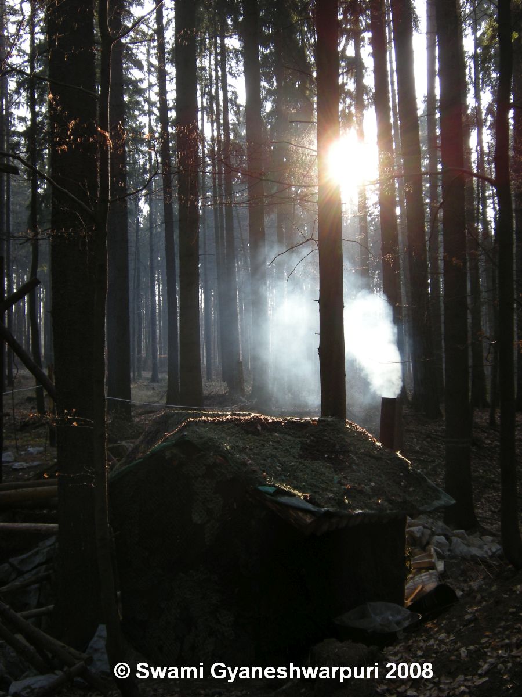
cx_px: 261
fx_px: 905
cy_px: 348
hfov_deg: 32.2
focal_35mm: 45
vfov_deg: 42.1
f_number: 3.5
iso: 80
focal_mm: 7.5
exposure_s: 1/54
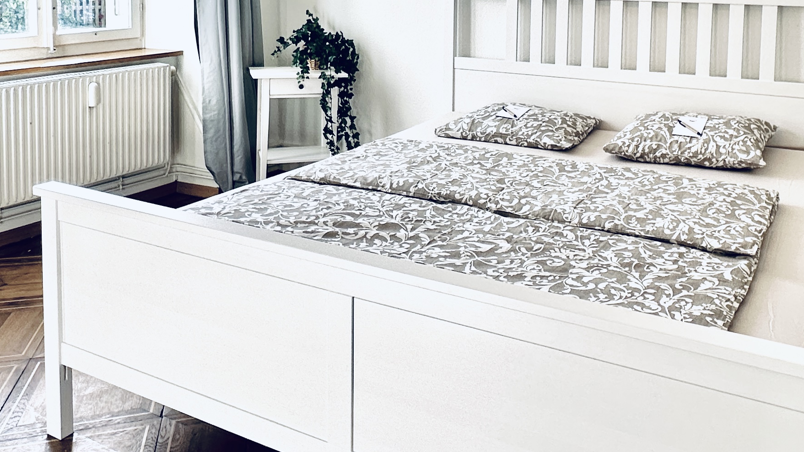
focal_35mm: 35
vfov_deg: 31.7
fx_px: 746
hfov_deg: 56.2
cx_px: 481
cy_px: 24
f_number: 2.2
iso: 40
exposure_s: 1/222
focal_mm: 2.22
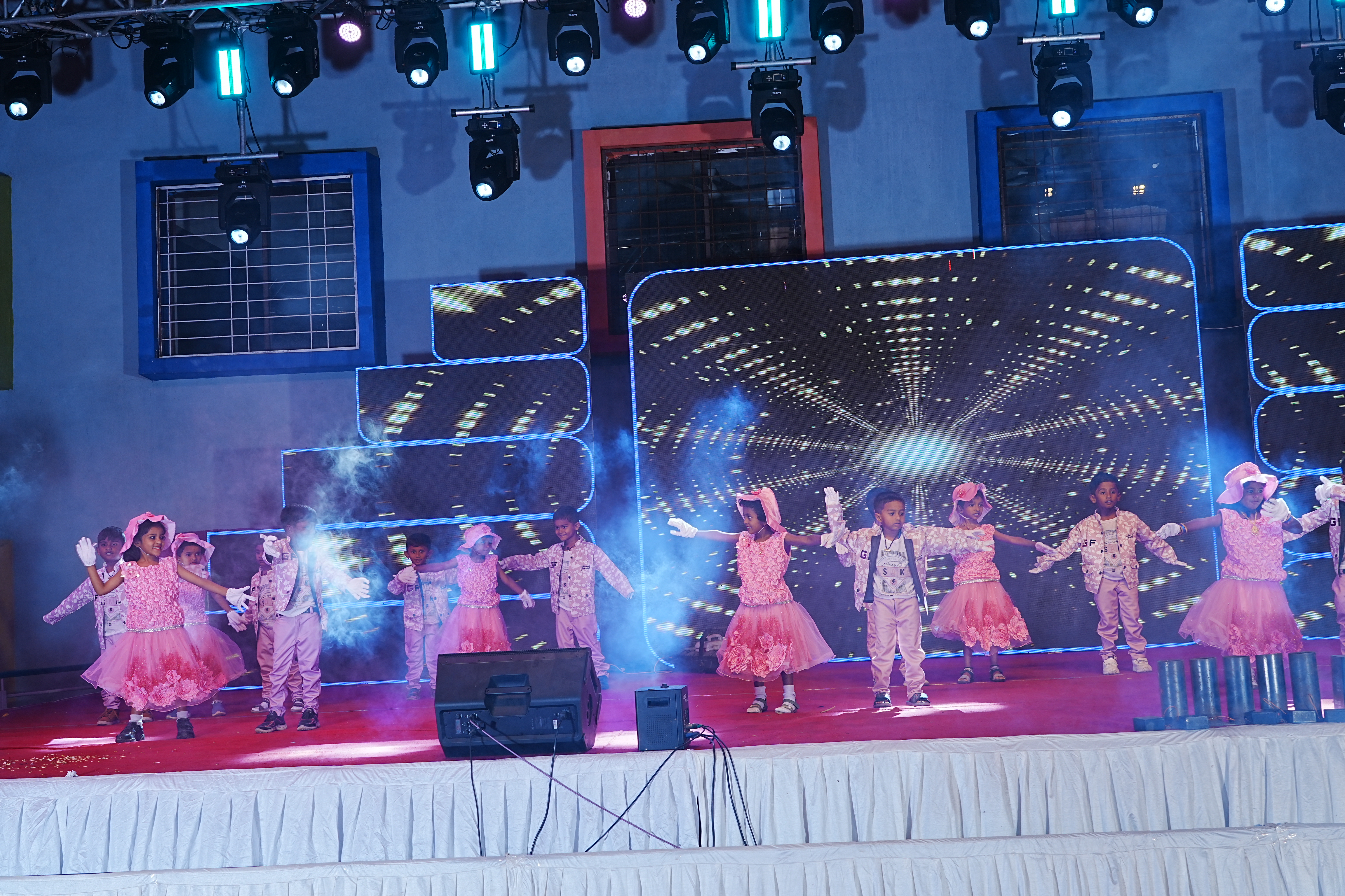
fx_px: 1644
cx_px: 672
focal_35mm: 44
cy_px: 448
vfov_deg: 30.5
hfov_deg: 44.5
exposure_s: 1/125
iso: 200
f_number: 7.1
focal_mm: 44
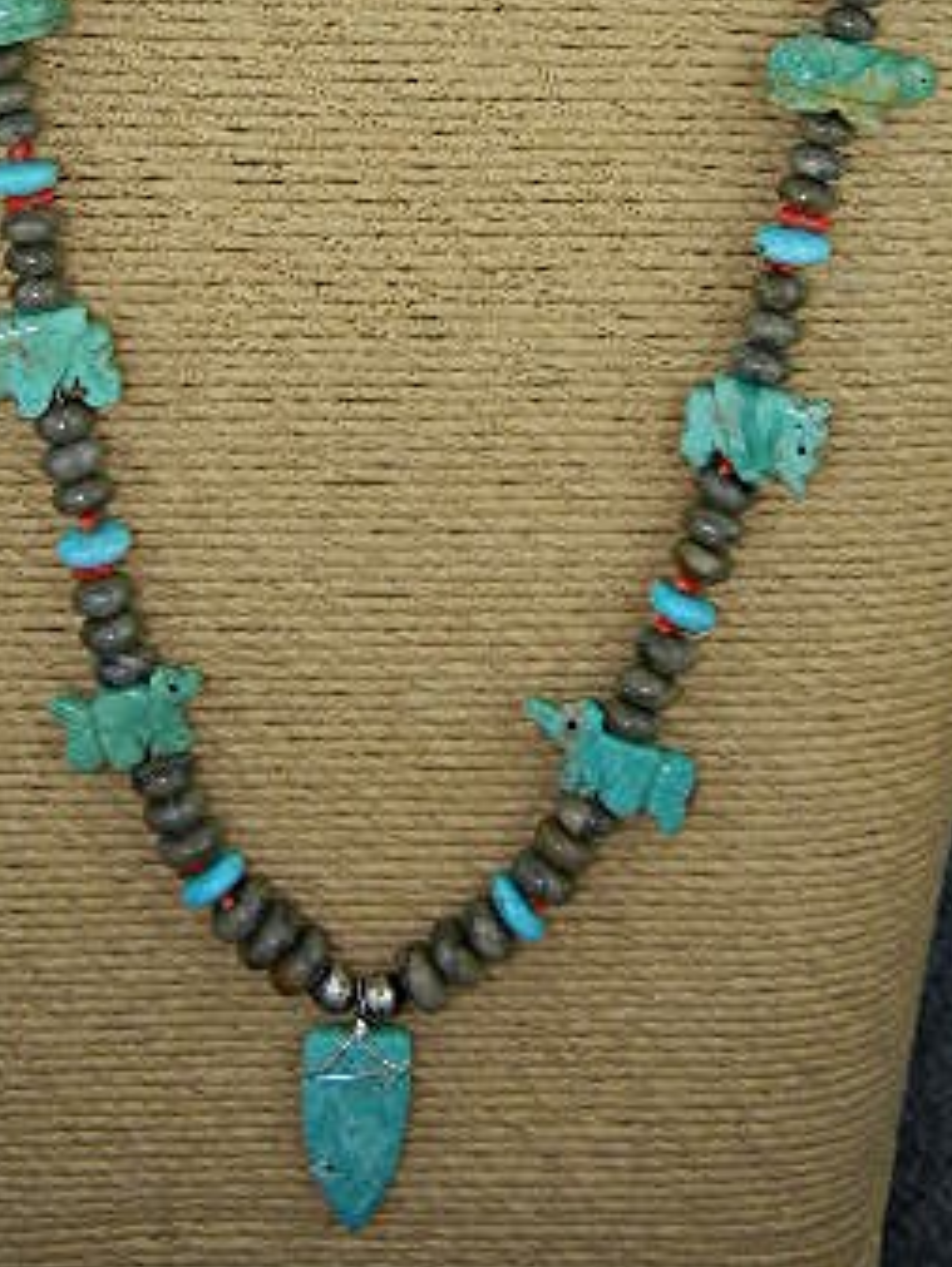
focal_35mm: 57
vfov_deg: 32.3
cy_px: 158
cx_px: 384
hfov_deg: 25.6
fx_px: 2089
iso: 200
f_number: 3.5
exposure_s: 1/31.7
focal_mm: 5.4
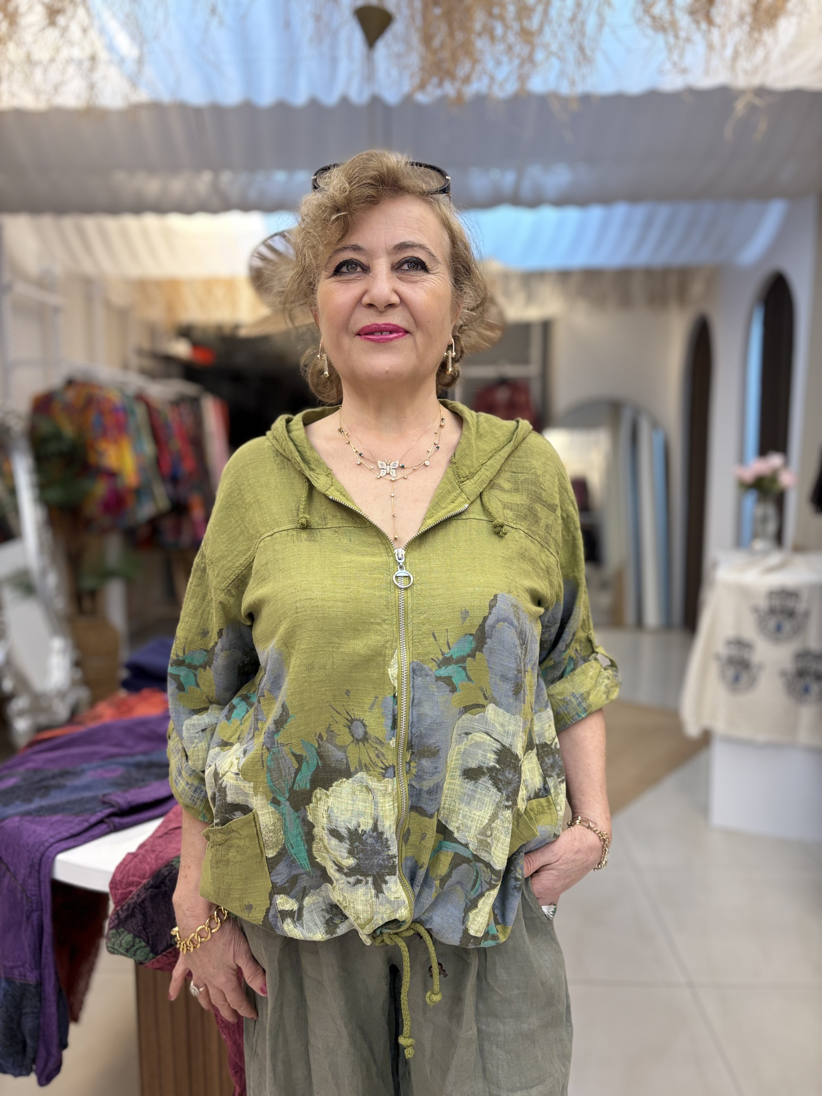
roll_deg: +1.1
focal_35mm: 26
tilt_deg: -5.6
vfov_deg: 67.3
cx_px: 411
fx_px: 823
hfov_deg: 53.1
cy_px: 548
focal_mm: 5.96
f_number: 1.6
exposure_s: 1/171
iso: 100
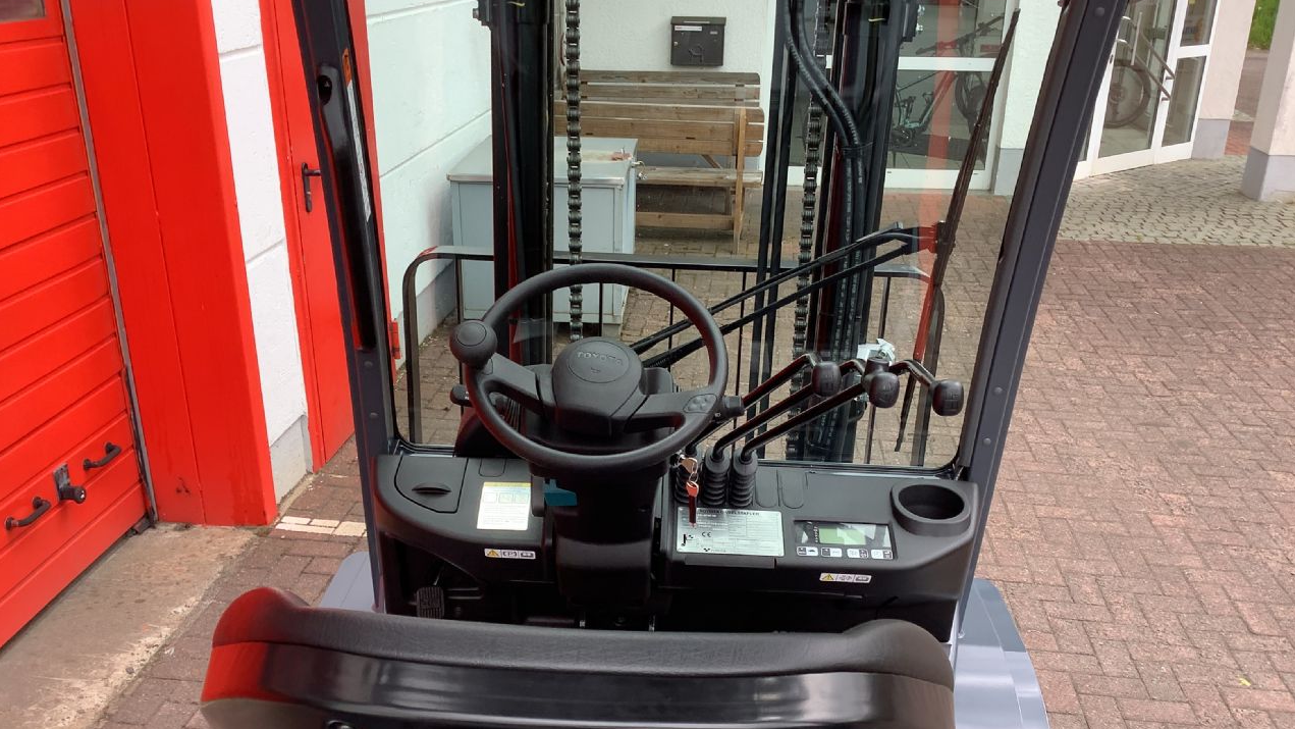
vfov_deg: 34.5
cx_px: 648
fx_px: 1168
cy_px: 457
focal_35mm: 34
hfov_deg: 58.0
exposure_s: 1/120
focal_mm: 3.3
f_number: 2.4
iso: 25
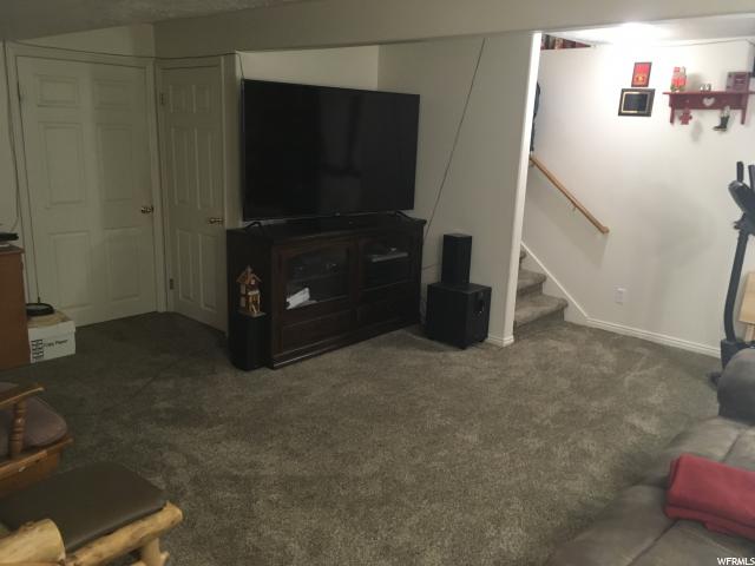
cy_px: 283
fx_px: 633
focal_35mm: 29
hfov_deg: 61.7
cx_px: 378
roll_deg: -0.8
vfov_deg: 48.2
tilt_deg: -14.0
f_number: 2.2
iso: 200
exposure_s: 1/20
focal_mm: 4.15
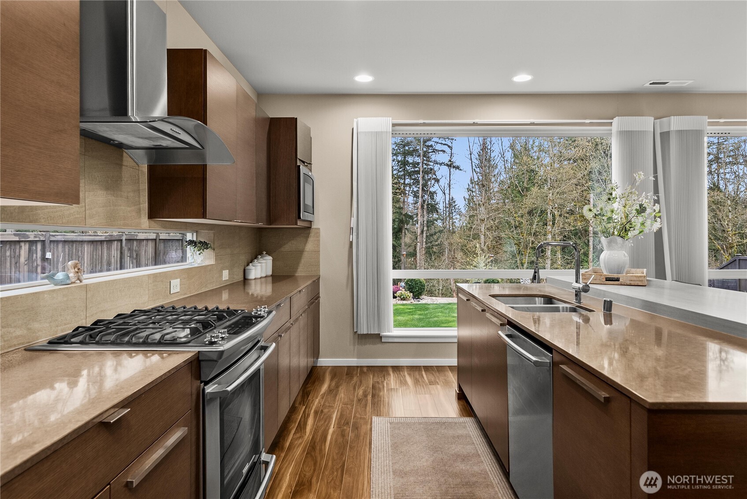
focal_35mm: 21
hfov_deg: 81.2
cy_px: 250
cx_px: 374
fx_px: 436
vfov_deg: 59.6
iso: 1000
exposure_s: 1/4
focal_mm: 21
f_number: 7.1
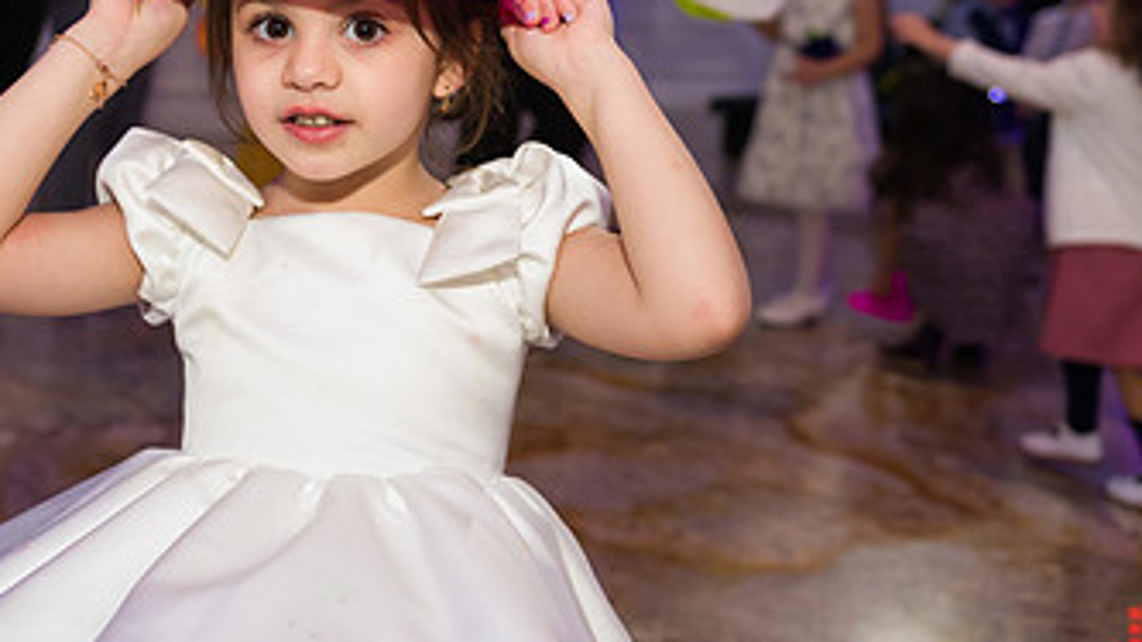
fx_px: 1604
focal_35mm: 53
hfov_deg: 38.7
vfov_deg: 22.3
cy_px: 122
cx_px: 377
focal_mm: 29
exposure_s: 1/125
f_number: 3.2
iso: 1250
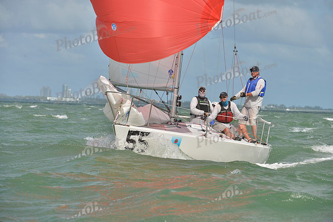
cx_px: 166
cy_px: 111
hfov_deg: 10.3
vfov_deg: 6.9
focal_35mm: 200
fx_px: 1850
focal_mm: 200
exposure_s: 1/1250
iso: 280
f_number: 8
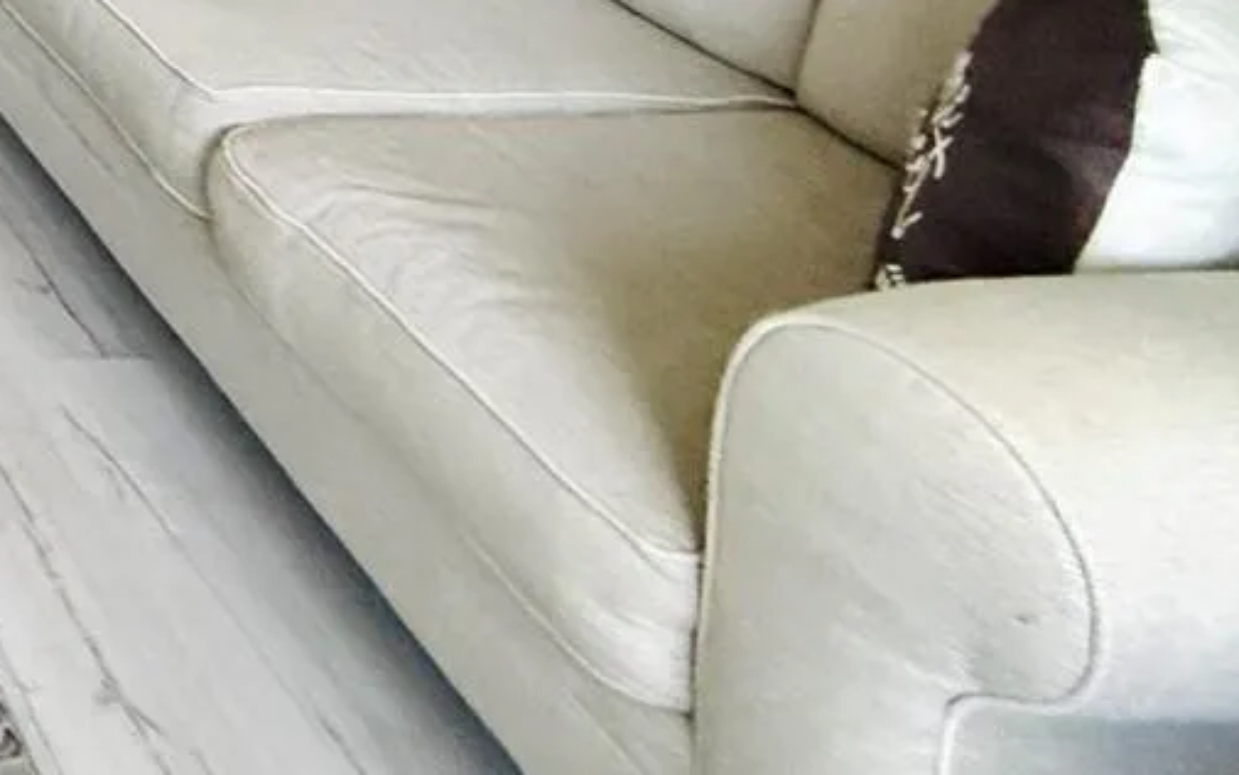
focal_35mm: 47
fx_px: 1588
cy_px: -657
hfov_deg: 26.8
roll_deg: +0.7
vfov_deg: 19.6
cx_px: -704
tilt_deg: -3.6
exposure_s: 1/120
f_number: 2.2
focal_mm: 2.22
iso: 500
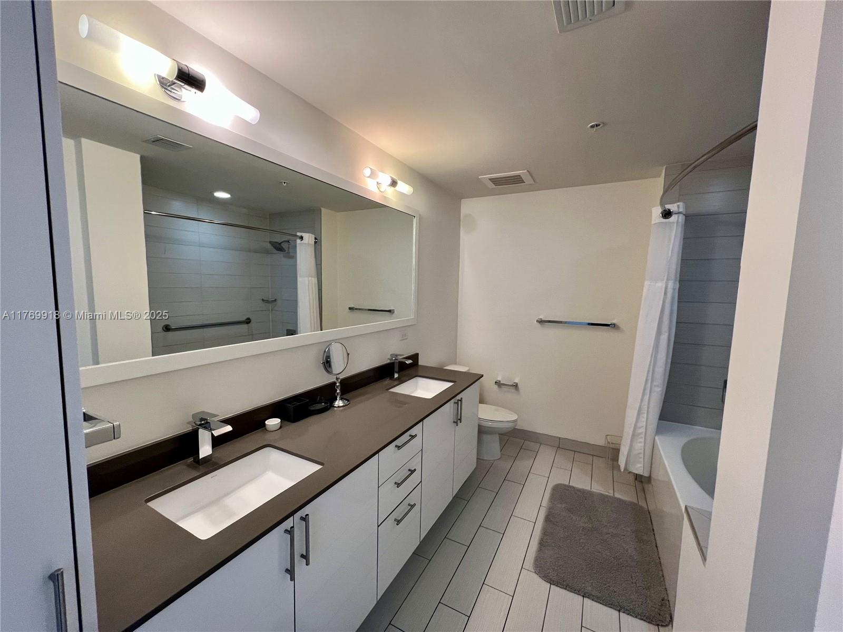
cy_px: 316
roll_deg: -1.5
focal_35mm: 13
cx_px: 422
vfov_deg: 89.9
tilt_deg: -5.6
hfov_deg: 106.2
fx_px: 317
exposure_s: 1/60
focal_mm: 1.57
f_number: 1.8
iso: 200
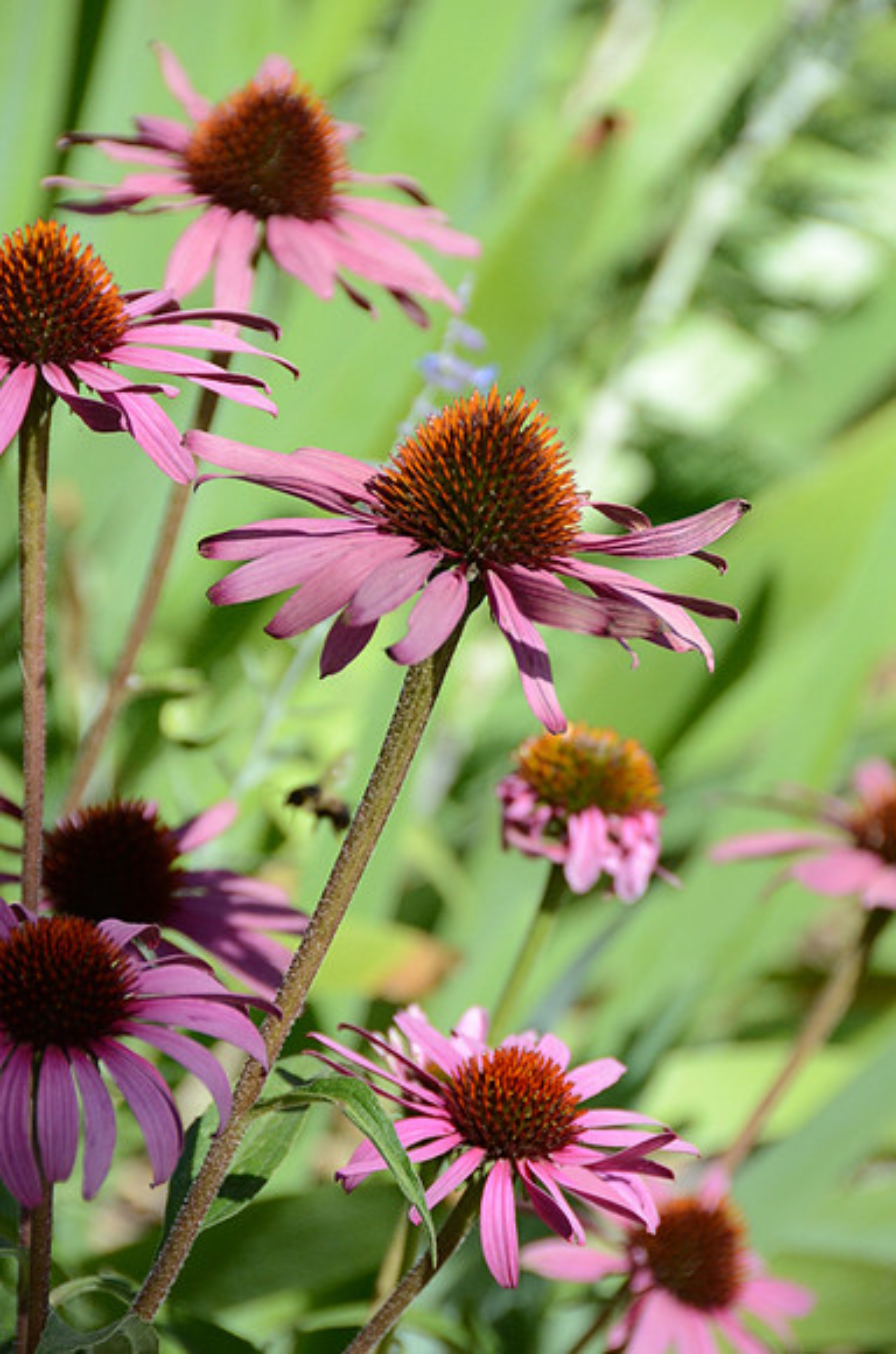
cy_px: 677
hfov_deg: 4.6
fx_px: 11253
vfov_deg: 6.9
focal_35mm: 300
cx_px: 448
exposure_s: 1/3200
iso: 1250
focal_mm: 200
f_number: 7.1
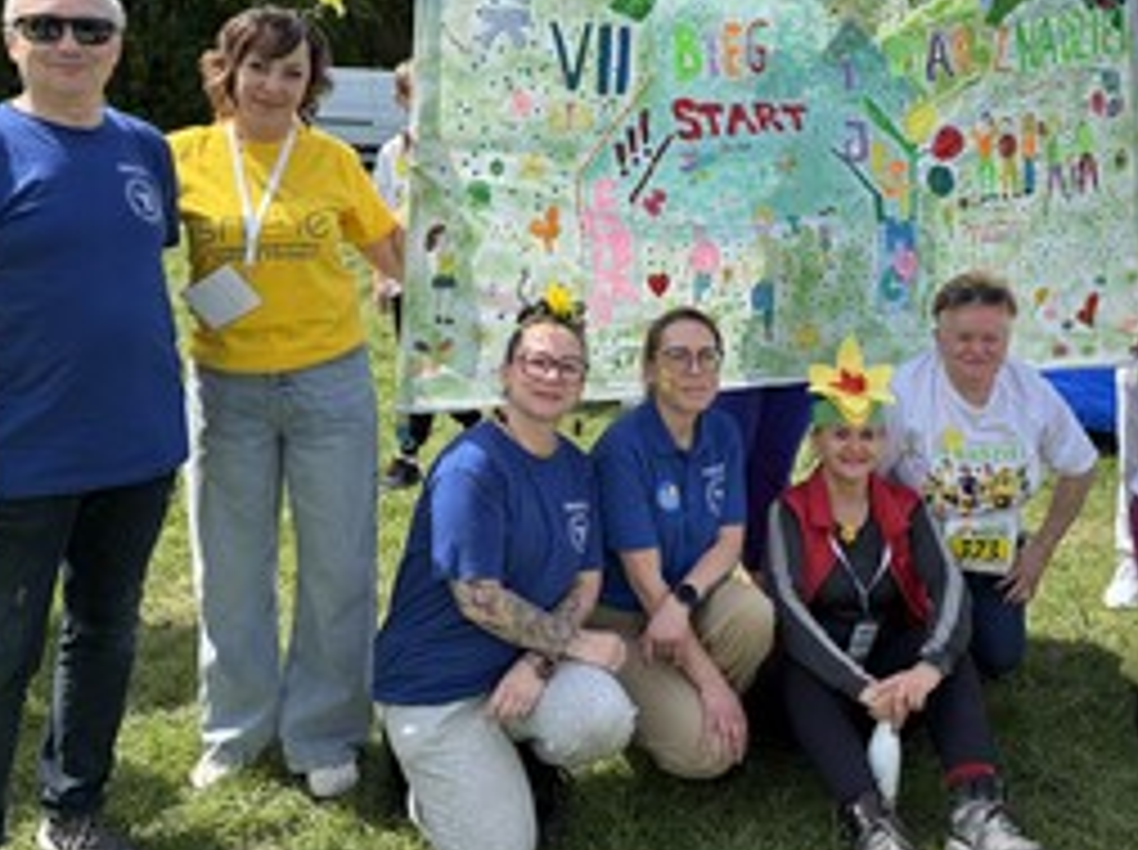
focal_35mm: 39
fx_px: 1280
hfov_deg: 47.4
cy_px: 261
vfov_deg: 36.2
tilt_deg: -6.1
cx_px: 717
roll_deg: -0.8
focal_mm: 5.96
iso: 64
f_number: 1.6
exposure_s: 1/2538
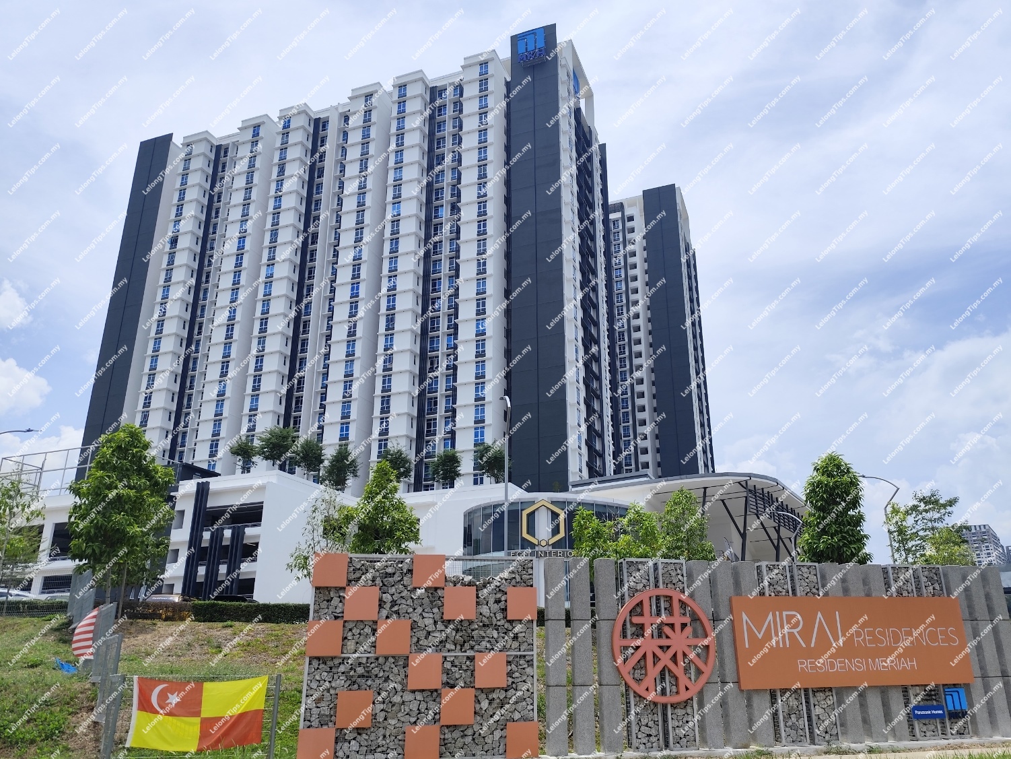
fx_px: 672
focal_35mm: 23
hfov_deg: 73.9
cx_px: 506
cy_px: 380
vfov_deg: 58.9
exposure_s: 1/1623
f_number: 1.65
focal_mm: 6.14
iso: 50
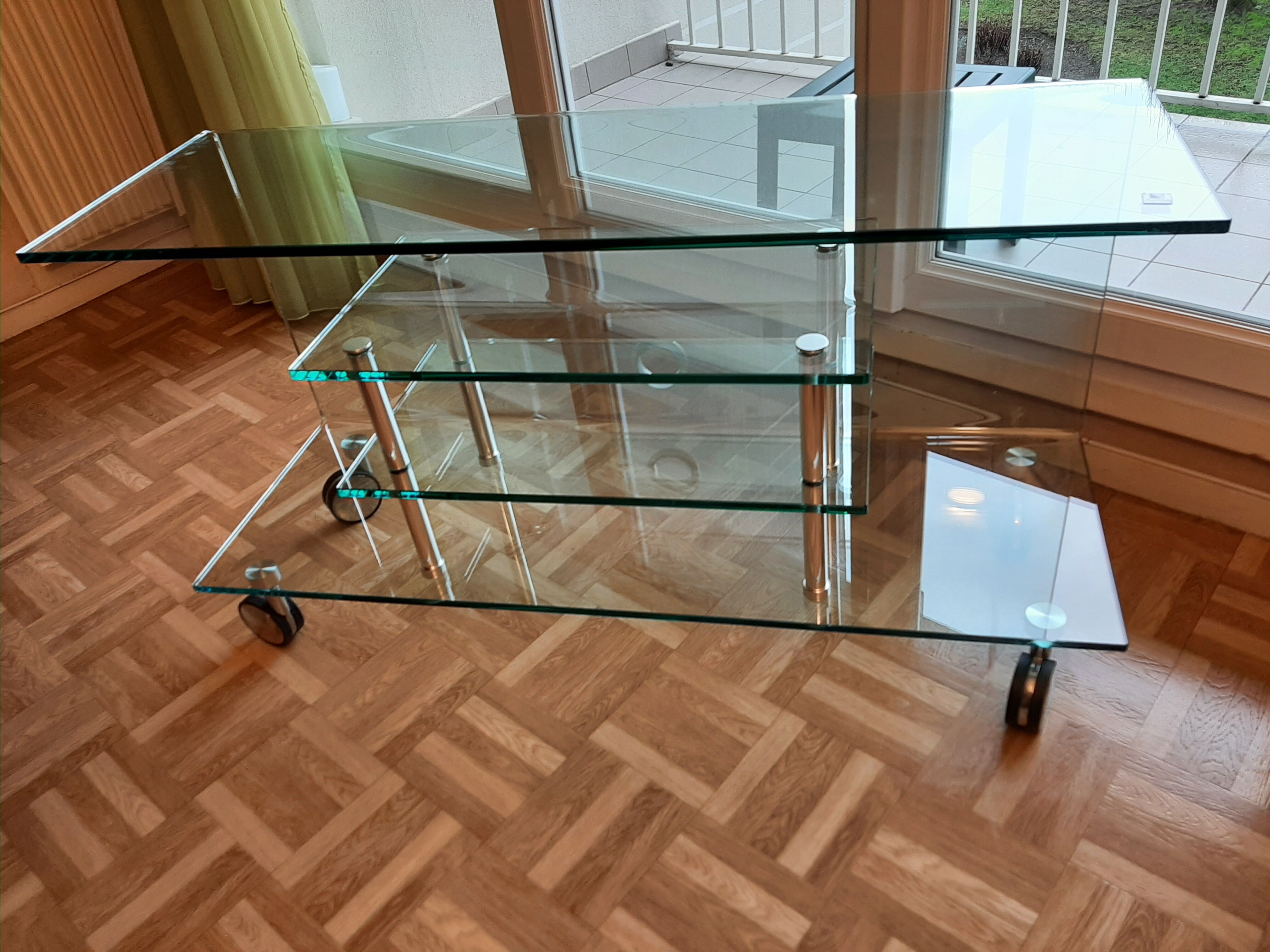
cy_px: 476
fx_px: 954
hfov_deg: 67.3
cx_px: 635
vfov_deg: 53.1
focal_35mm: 26
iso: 64
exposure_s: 1/50
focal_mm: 3.93
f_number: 1.7
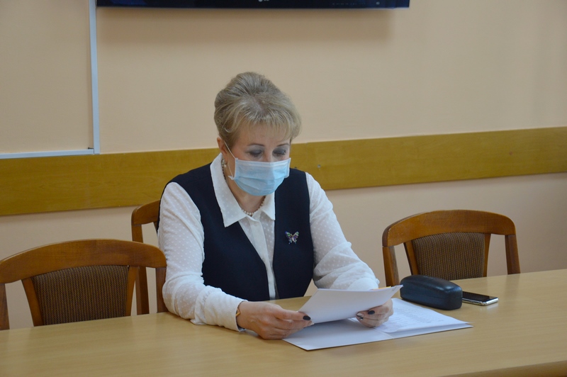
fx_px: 1227
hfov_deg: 26.0
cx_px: 284
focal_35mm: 78
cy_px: 188
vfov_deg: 17.5
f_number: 5
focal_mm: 52
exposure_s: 1/60
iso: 640
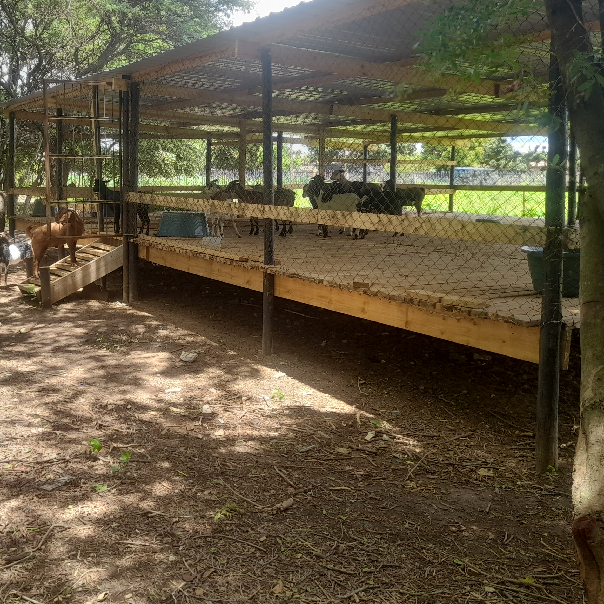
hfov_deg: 43.2
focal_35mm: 38
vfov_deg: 43.6
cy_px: 236
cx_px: 199
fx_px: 750
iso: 32
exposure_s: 1/100
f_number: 2
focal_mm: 4.6
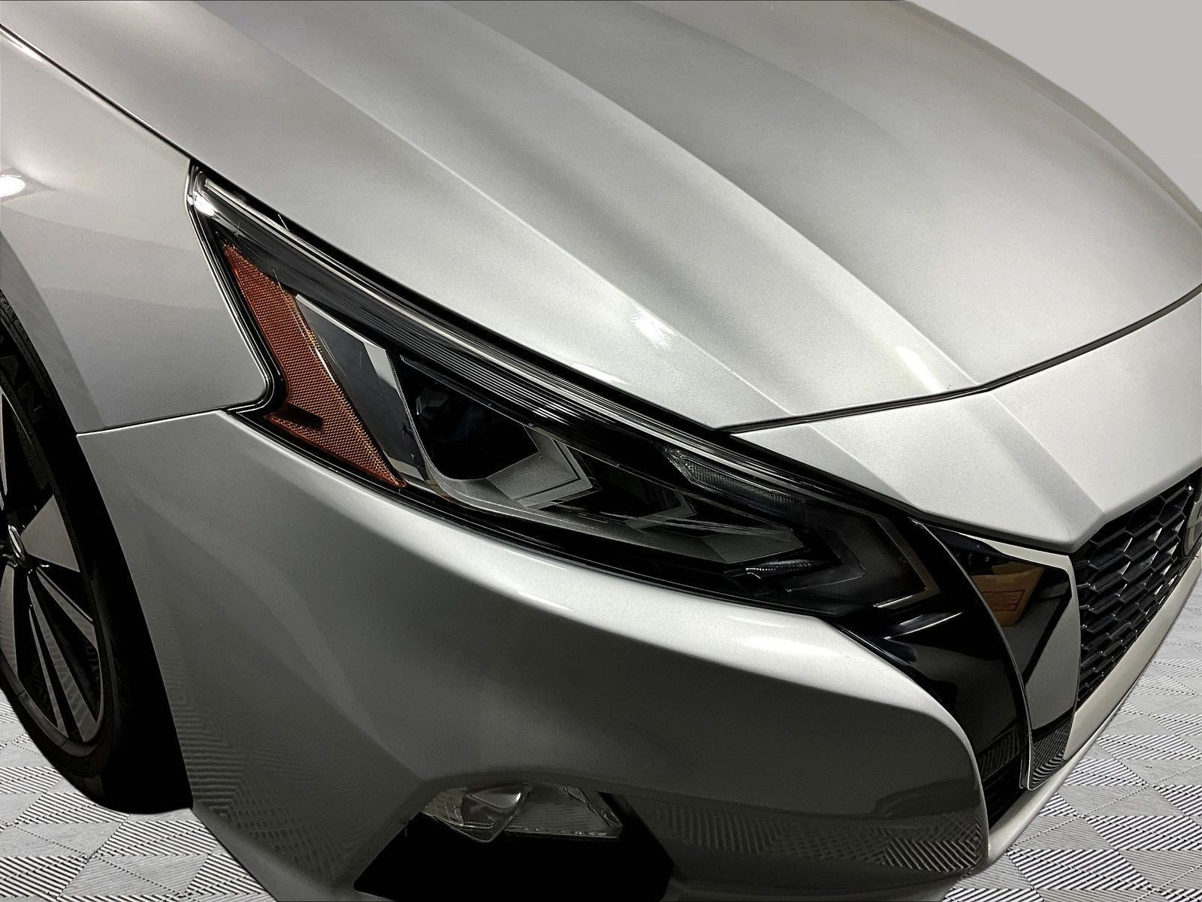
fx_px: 1007
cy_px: 451
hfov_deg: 61.7
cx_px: 601
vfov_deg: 48.2
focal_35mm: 29
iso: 20
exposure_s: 1/174
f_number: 1.8
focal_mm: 3
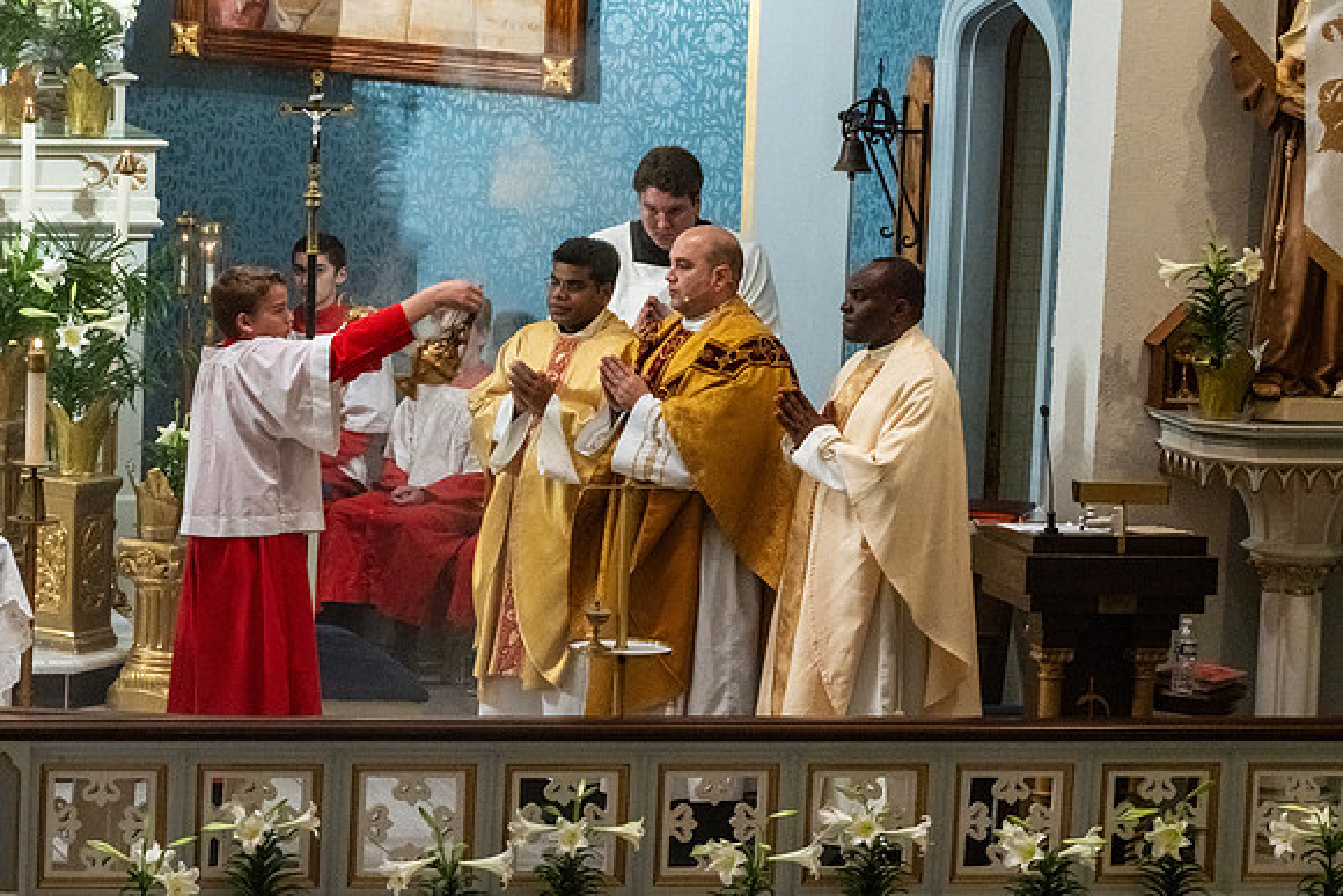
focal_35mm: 214
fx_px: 7993
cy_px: 448
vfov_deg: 6.4
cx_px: 672
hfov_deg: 9.6
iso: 5000
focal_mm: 200
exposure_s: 1/60
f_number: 14
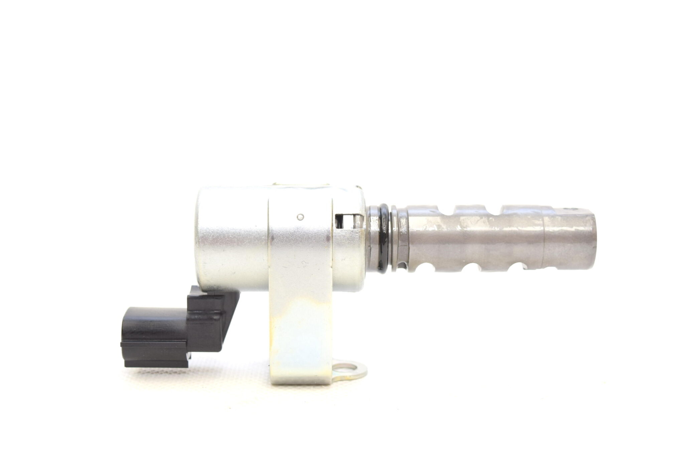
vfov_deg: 21.6
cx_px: 342
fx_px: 1200
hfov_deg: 31.9
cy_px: 229
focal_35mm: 63
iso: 400
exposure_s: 1/125
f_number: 5.6
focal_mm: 42
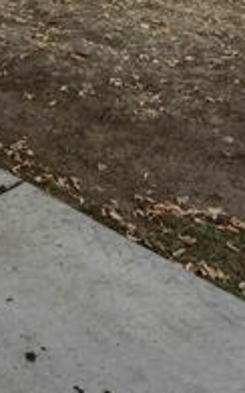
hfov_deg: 17.8
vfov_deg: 26.7
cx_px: -141
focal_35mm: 64
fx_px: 686
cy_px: -127
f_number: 7.1
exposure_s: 1/20
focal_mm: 12
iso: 50
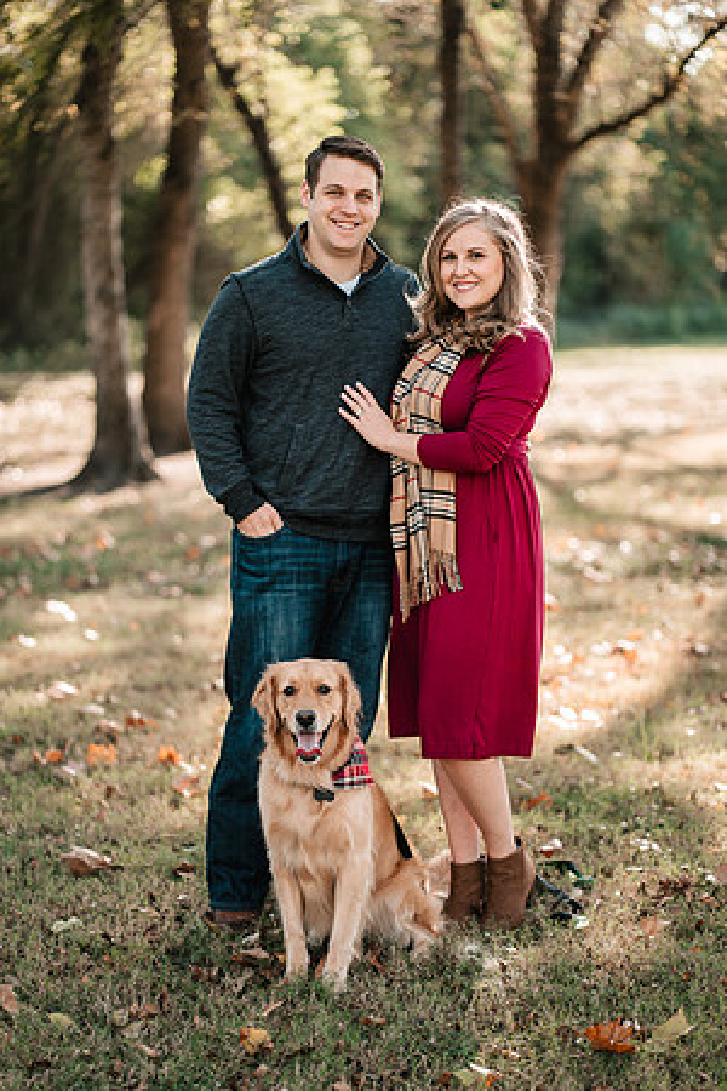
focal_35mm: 85
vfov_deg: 23.9
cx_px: 364
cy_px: 546
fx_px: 2575
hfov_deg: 16.1
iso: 200
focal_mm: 85
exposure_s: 1/500
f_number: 2
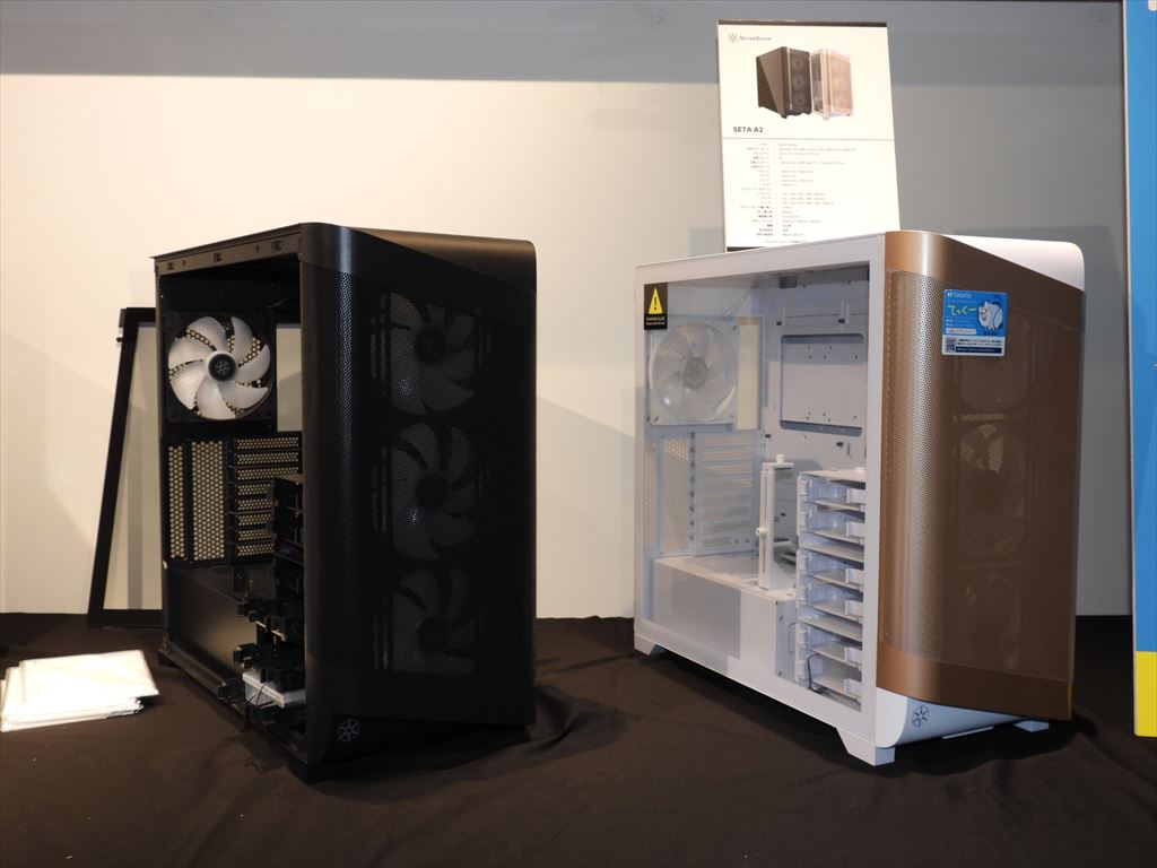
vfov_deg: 42.9
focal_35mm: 33
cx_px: 578
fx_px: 1103
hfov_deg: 55.4
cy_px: 434
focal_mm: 5.9
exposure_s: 1/30
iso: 140
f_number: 3.2
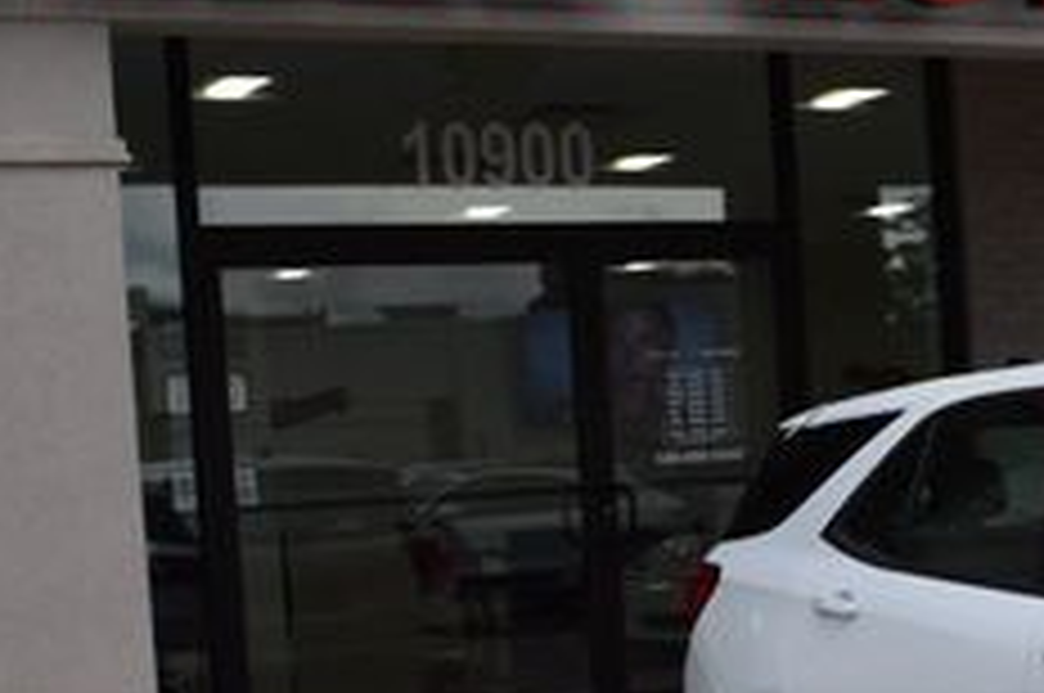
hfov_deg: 21.8
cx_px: 986
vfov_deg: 14.8
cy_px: 626
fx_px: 2635
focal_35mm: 91
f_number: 10
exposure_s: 1/320
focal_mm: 22
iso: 400
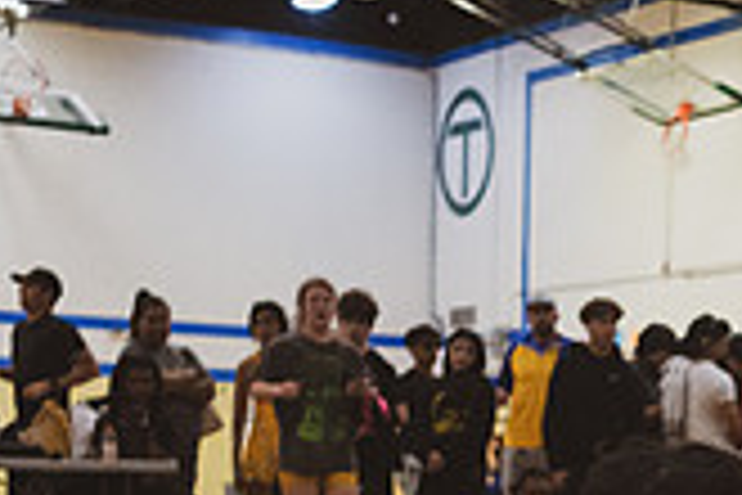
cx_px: 827
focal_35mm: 123
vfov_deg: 10.8
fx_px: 2535
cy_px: 700
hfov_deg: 16.1
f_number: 3.2
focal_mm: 35
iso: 5000
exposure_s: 1/500
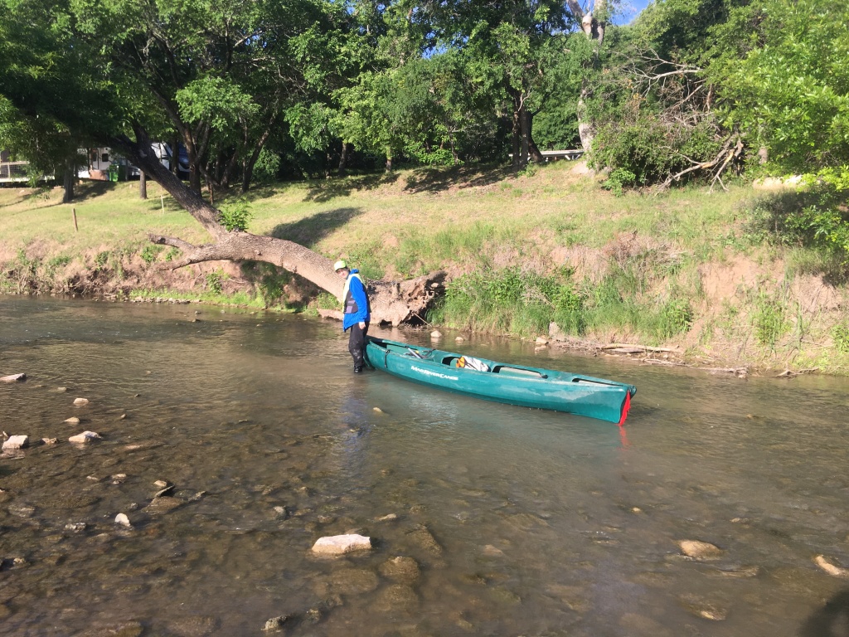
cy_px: 318
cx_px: 424
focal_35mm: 29
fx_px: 711
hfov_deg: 61.7
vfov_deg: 48.2
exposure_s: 1/561
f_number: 2.2
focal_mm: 4.15
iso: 25
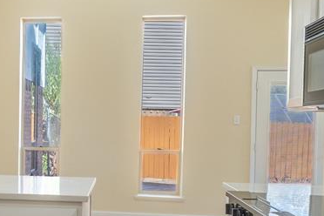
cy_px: 145
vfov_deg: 29.4
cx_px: 75
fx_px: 408
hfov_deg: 41.8
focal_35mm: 45
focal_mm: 11
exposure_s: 1/80
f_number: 7.1
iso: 100
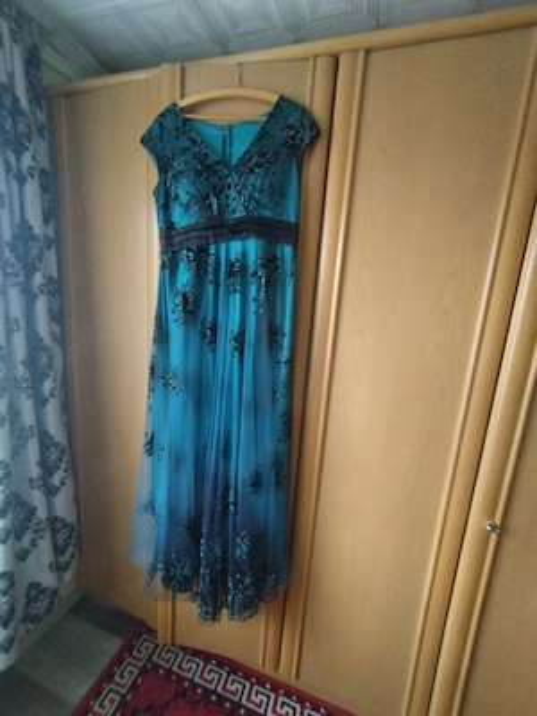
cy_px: 358
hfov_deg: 78.1
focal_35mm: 16
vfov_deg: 94.5
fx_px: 331
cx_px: 268
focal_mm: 1.65
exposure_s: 1/16.7
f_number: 2.2
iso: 930
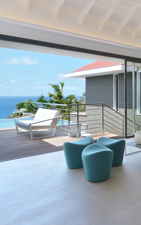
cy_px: 112
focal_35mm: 31
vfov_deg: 61.2
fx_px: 191
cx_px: 162
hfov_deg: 34.1
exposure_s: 1/15
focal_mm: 20
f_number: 7.1
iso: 100
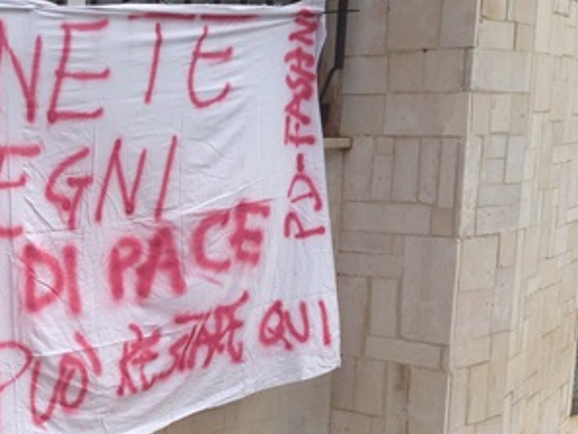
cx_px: 4
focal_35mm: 71
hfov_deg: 26.0
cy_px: 278
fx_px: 1186
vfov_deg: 20.7
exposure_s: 1/1004
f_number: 2.4
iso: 50
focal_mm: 4.12
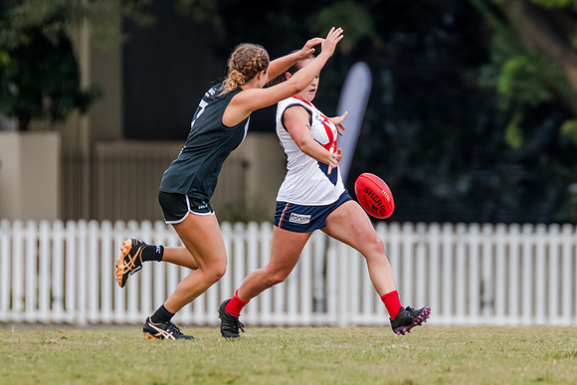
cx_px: 321
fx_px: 13706
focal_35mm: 855
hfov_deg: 2.4
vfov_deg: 1.6
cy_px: 104
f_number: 4.5
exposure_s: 1/1250
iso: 800
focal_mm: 420
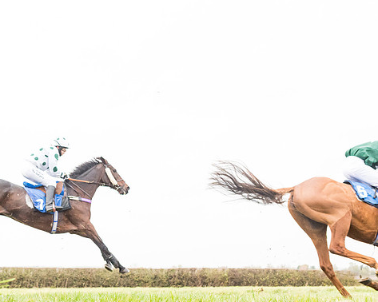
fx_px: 671
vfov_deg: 25.3
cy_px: 121
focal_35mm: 60
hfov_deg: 31.5
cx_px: 194
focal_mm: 35
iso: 2500
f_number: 5
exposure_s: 1/1000
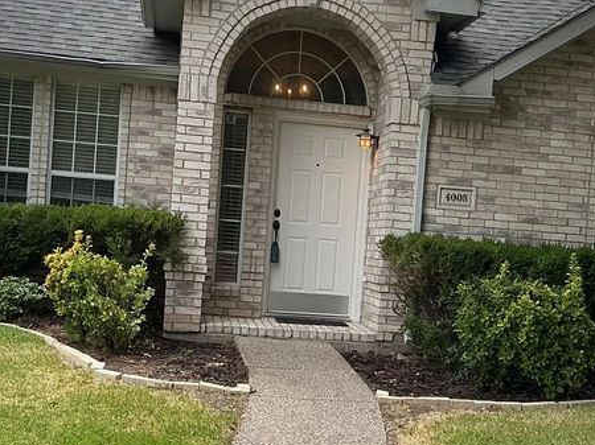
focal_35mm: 66
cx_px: 378
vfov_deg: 22.2
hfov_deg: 29.3
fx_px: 1134
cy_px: 263
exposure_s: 1/270
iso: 25
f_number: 1.8
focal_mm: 3
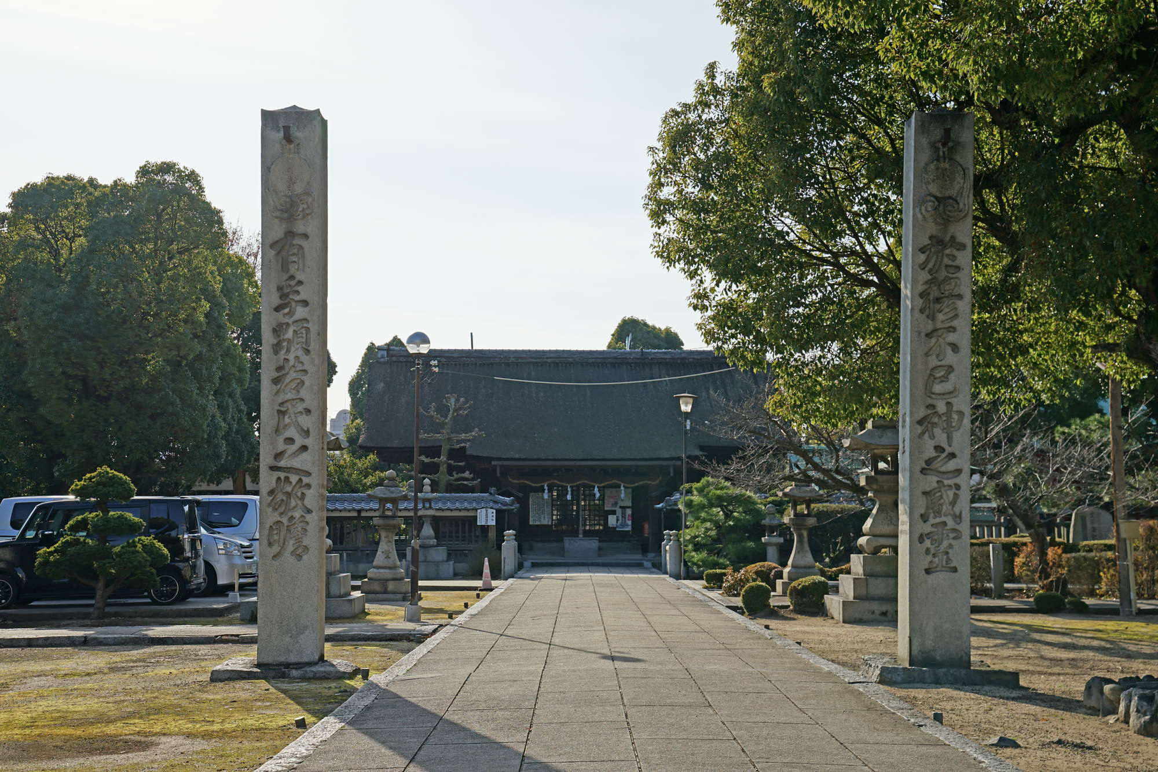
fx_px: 1640
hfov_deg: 38.9
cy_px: 386
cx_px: 579
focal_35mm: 51
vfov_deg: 26.5
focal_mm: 51
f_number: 9
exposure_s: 1/200
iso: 100
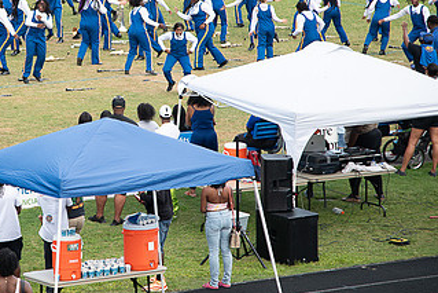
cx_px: 92
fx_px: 2434
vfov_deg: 6.9
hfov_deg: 10.3
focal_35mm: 200
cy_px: 81
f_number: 4
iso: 400
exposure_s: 1/200
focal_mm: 110
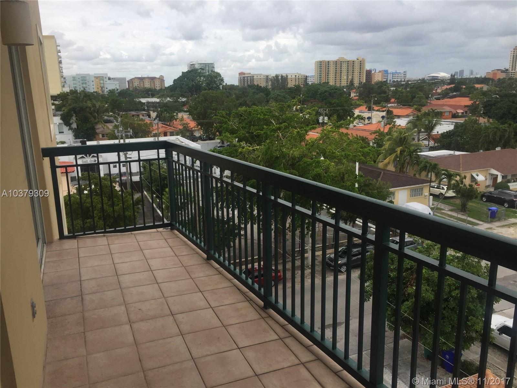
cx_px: 258
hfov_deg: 61.7
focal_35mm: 29
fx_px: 433
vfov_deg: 48.2
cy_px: 194
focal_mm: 4.15
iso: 32
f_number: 2.2
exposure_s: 1/898
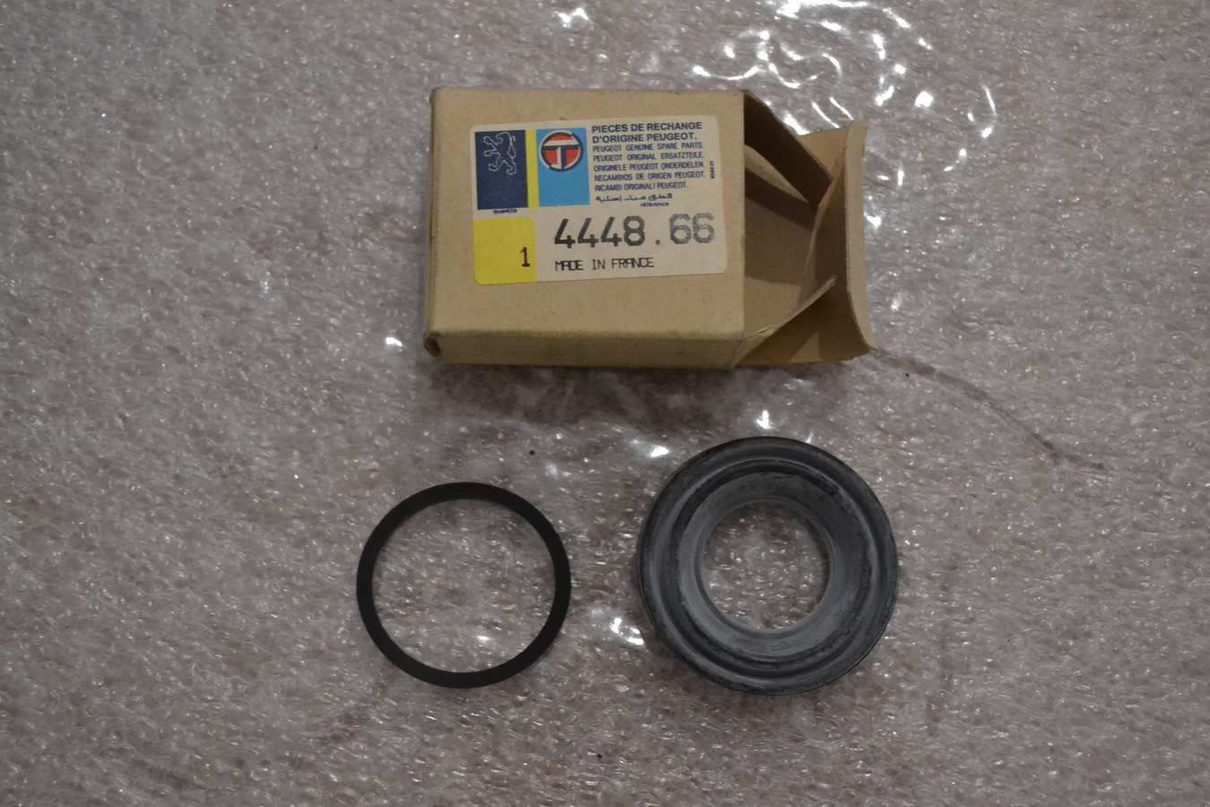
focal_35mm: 48
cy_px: 404
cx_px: 605
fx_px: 1613
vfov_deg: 28.1
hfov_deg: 41.1
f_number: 4.8
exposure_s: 1/40
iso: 3200
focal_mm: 32
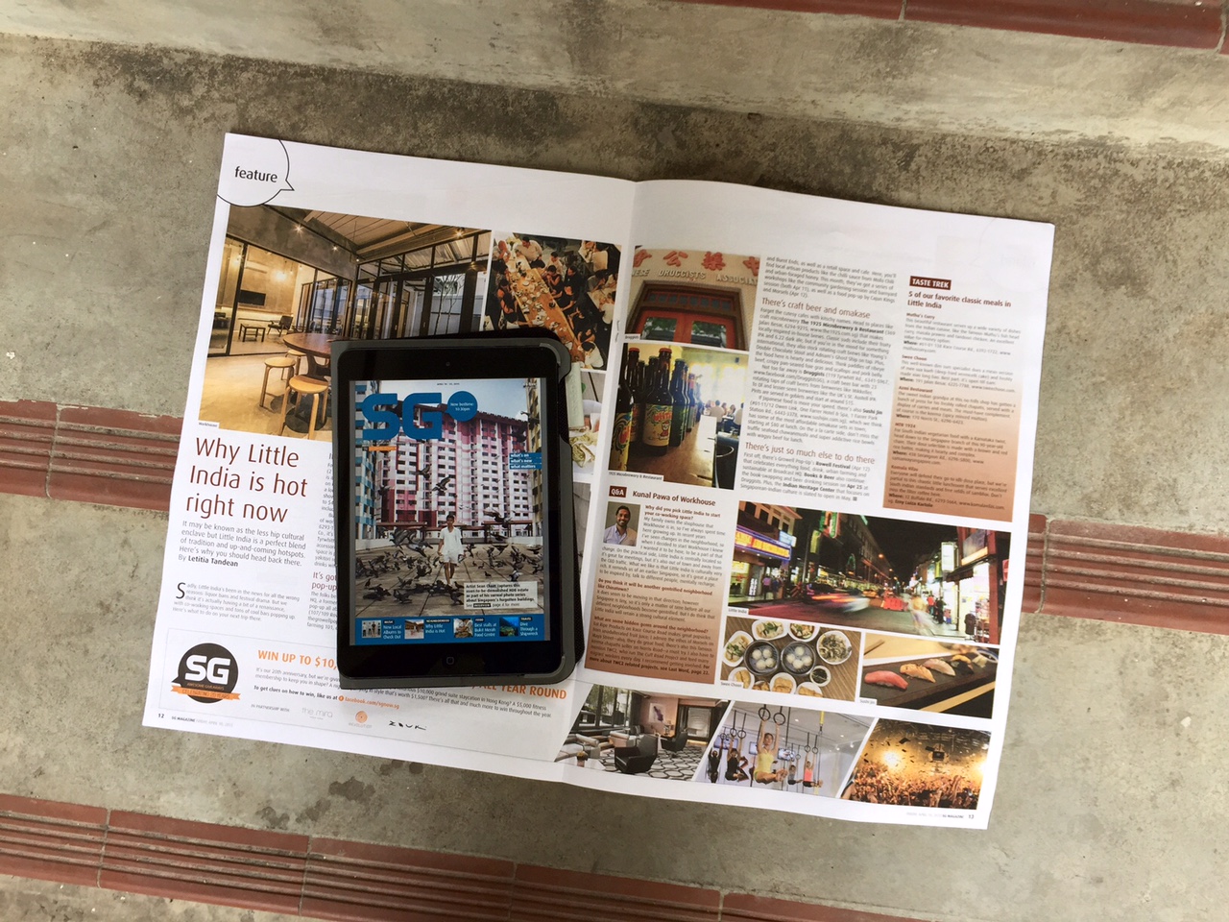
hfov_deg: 61.7
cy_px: 461
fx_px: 1030
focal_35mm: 29
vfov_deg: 48.2
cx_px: 614
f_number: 2.2
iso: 32
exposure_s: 1/100
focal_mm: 4.15
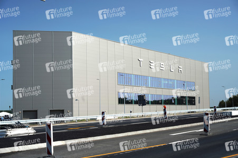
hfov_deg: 33.4
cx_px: 119
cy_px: 79
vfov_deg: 22.6
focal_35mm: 60
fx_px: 396
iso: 100
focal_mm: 60
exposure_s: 1/160
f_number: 8
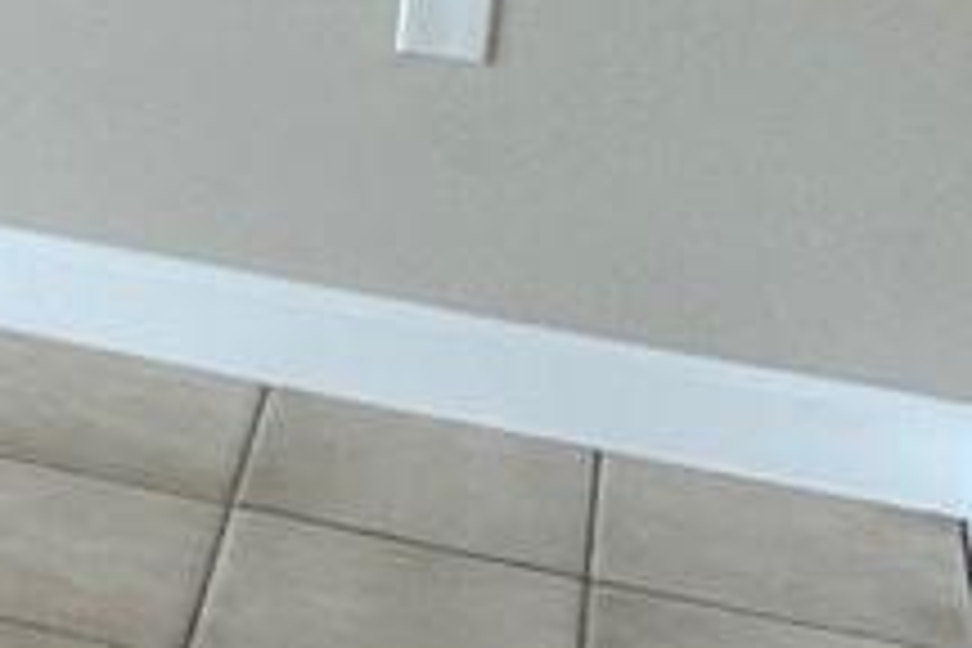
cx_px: -936
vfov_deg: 12.3
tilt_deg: -15.0
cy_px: -184
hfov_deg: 15.4
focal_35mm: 108
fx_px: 2916
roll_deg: +0.1
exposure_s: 1/99
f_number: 2.2
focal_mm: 2.22
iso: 64
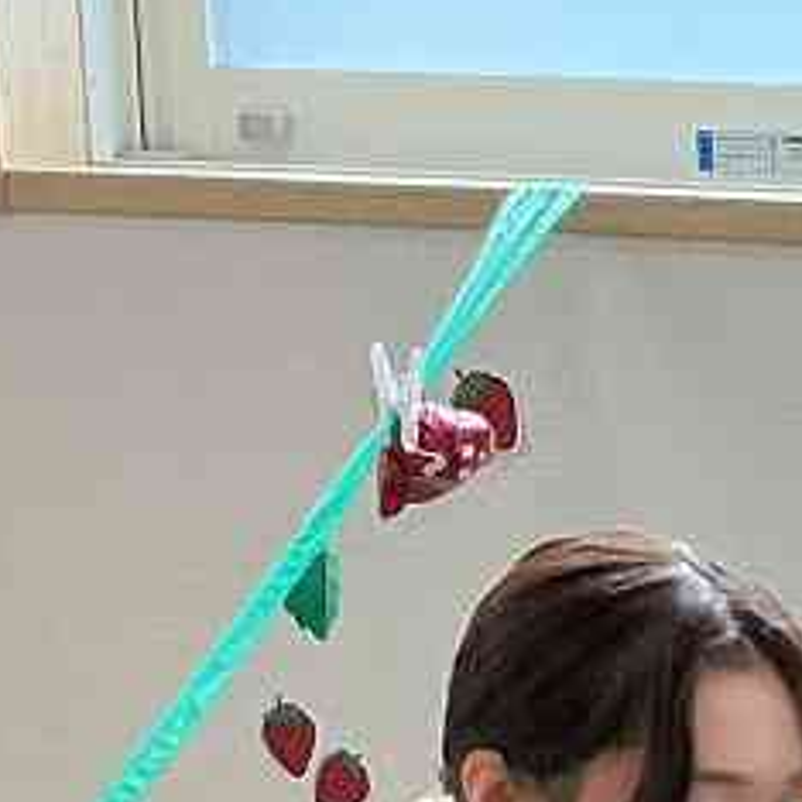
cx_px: 1926
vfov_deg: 10.4
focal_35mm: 164
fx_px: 4299
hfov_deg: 9.5
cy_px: 1064
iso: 32
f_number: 1.8
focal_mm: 3
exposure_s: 1/139
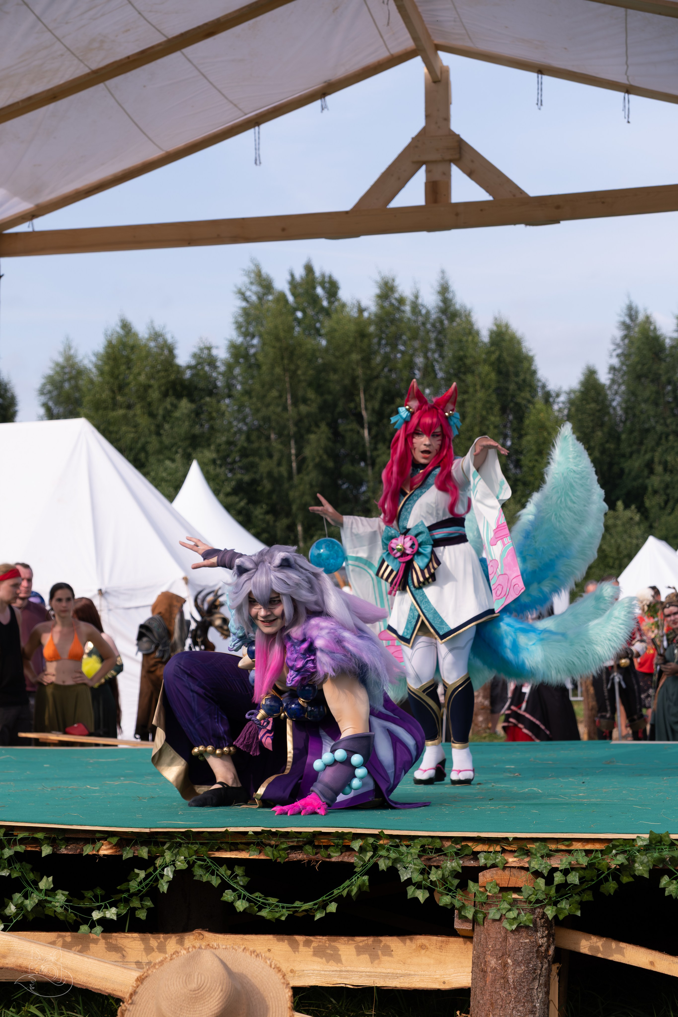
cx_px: 339
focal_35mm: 66
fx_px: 1864
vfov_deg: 30.5
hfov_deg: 20.6
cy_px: 508
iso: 250
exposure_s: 1/1250
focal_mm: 44.1
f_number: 4
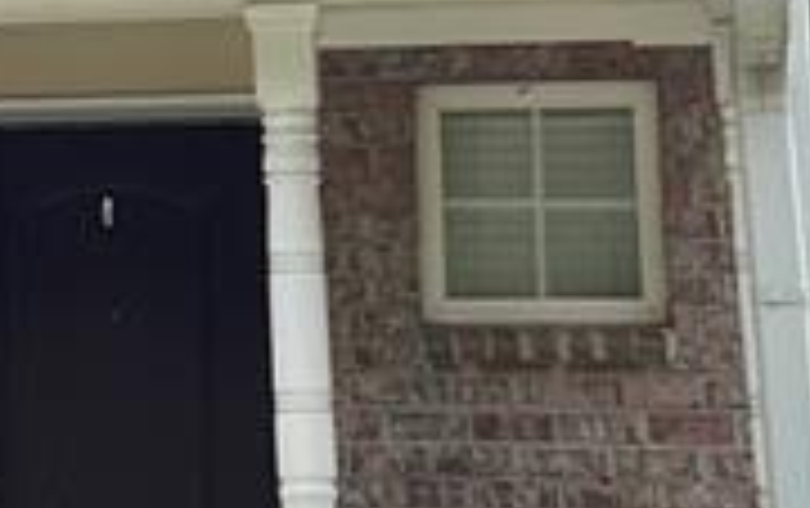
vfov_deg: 9.8
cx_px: -104
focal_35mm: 131
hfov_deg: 15.5
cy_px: -175
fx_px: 2895
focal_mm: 3
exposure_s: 1/1786
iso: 16
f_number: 1.8
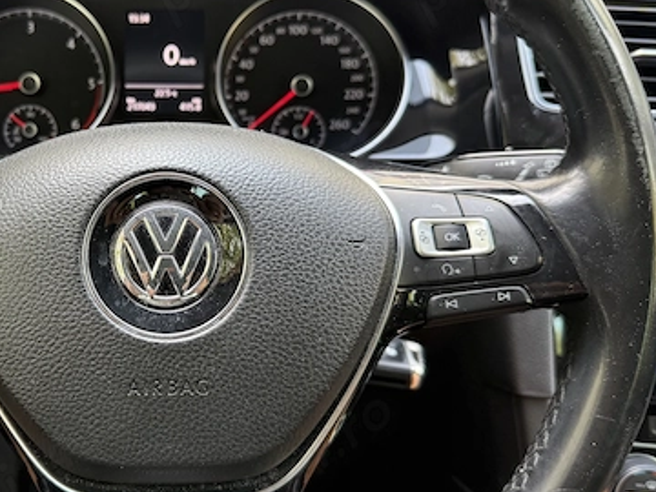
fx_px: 758
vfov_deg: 35.9
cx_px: 146
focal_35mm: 40
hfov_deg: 44.8
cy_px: 226
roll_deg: -0.2
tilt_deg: -23.3
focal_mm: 6.76
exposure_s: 1/79
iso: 200
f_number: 1.78
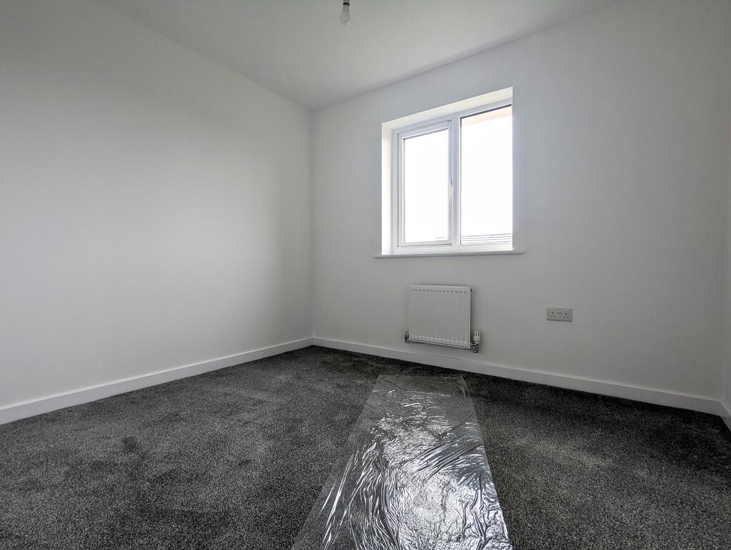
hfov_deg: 94.4
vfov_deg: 78.2
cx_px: 366
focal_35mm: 16
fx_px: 338
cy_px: 275
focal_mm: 2.35
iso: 135
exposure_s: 1/355
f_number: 2.2
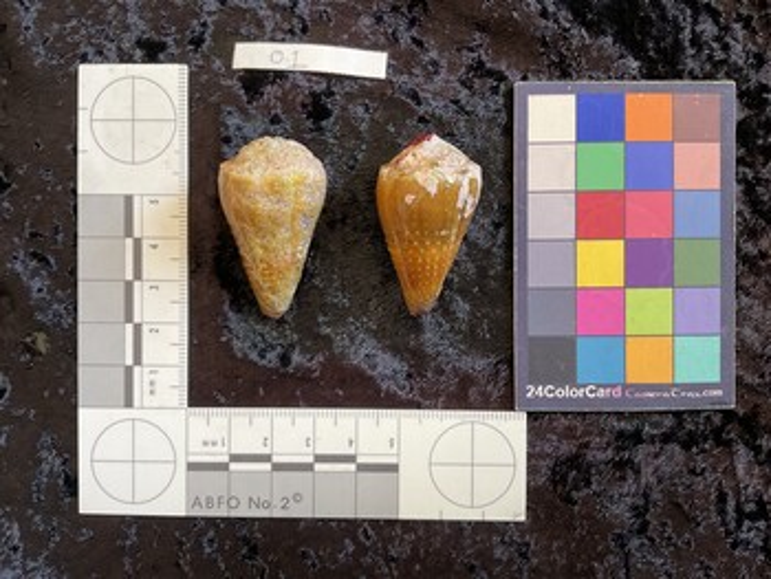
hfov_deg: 61.6
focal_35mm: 29
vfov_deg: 48.3
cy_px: 290
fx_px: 646
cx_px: 386
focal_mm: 3
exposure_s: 1/60
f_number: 1.8
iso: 50
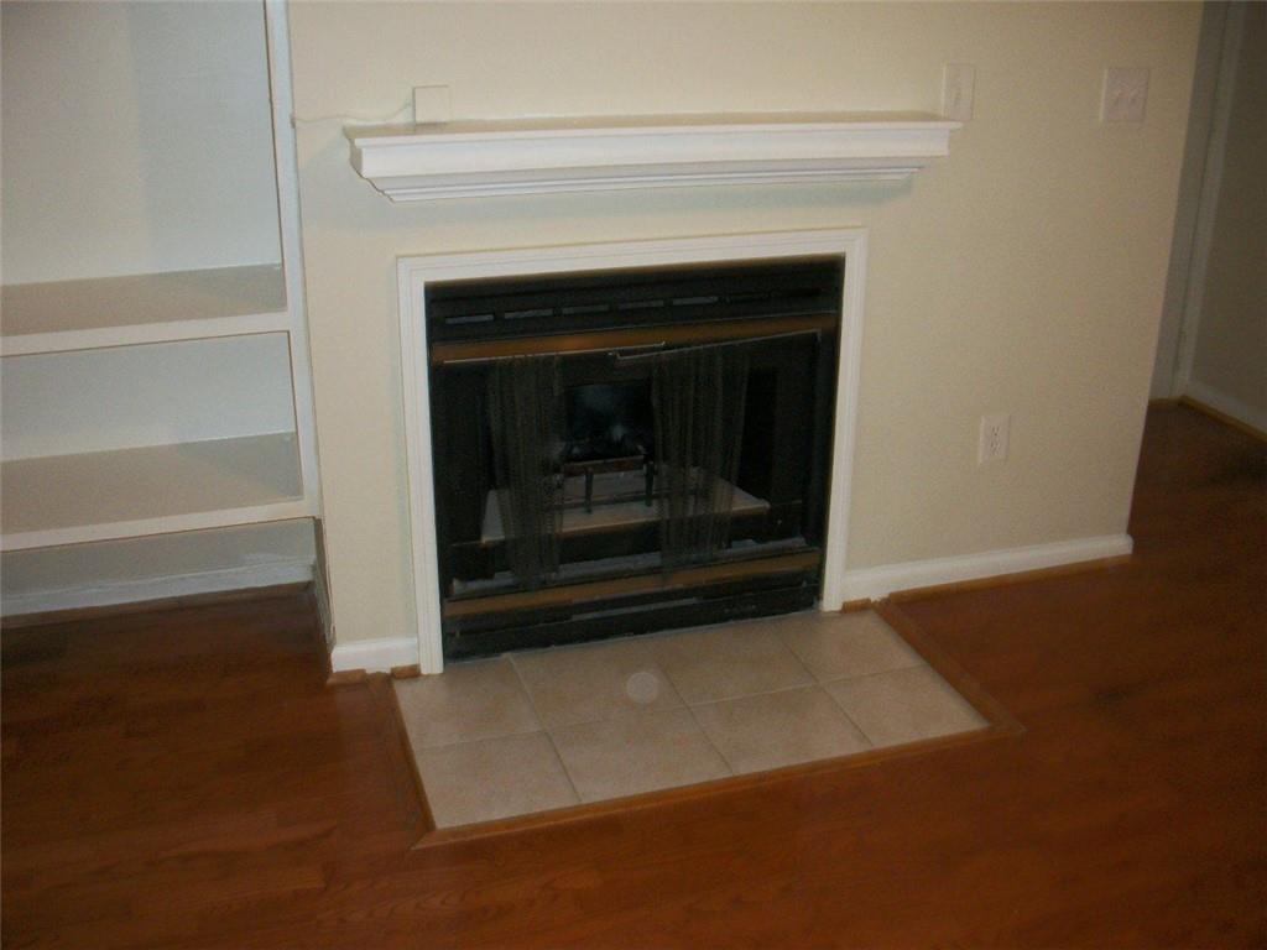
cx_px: 634
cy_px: 475
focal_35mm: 35
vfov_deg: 40.7
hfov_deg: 52.6
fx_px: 1281
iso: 160
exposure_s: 1/30
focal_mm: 6.3
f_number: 3.1
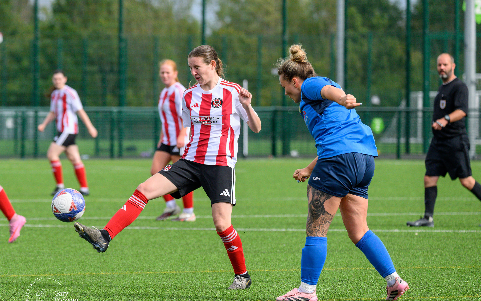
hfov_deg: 5.9
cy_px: 122
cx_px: 163
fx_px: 4654
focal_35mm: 355
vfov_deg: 3.7
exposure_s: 1/2500
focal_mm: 210
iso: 720
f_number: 5
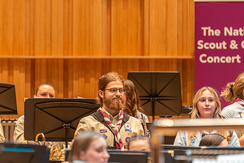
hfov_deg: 6.4
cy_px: 93
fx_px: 2182
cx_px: 114
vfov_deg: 4.3
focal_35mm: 322
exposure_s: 1/125
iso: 2000
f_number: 2.8
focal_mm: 200
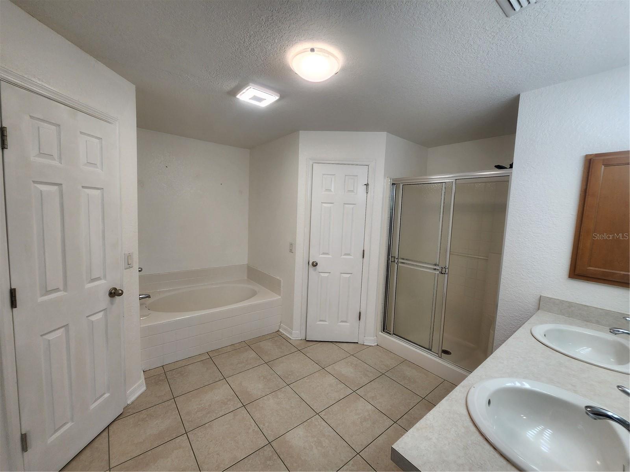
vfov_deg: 89.9
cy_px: 236
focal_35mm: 13
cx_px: 315
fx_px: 237
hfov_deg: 106.2
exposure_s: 1/120
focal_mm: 2.2
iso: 100
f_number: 2.2
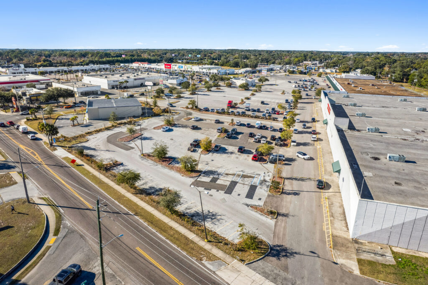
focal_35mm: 22
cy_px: 142
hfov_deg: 78.6
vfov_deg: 57.2
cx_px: 214
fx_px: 261
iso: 100
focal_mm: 8.4
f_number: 2.8
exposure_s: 1/400
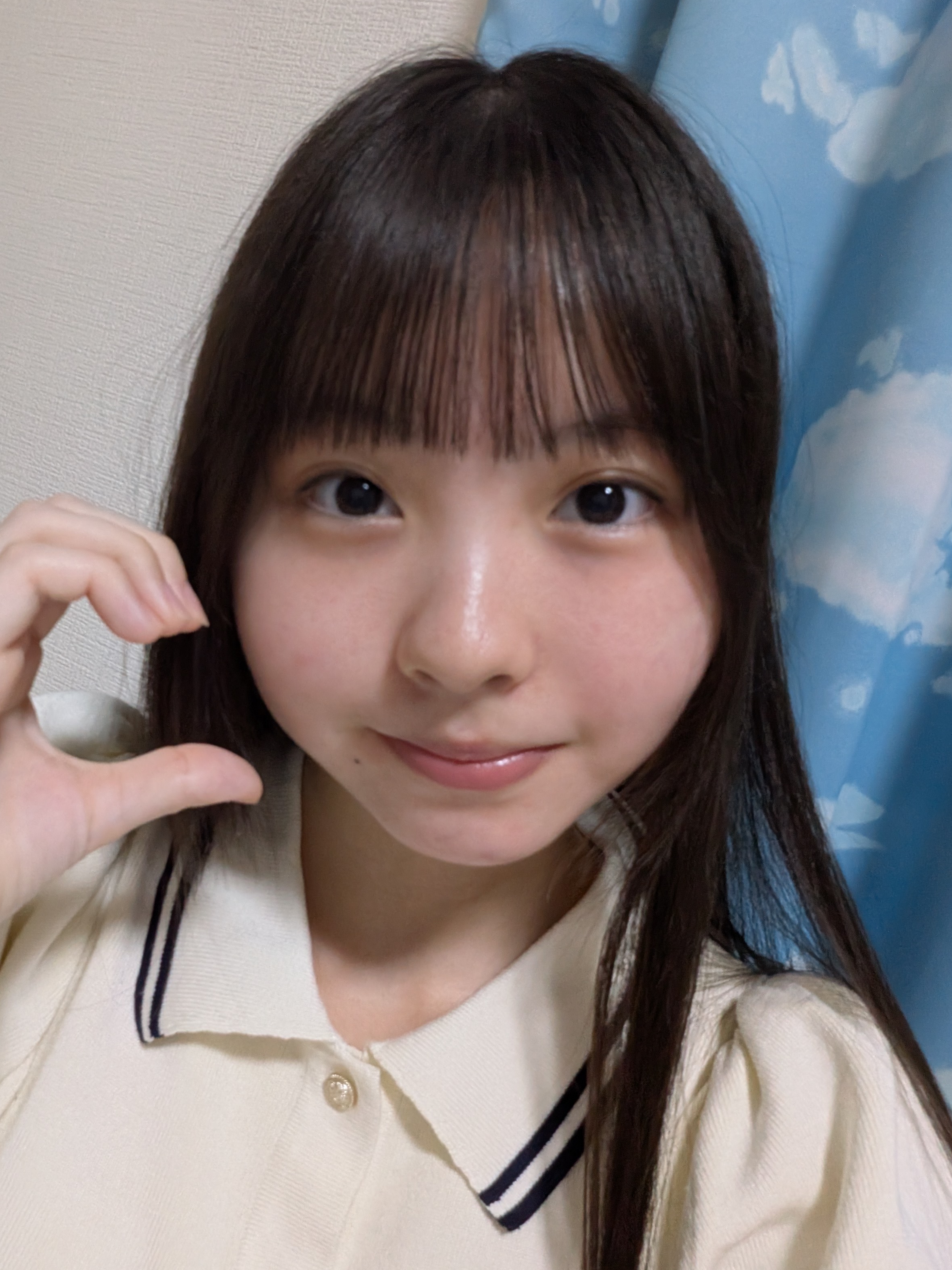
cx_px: 391
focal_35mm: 27
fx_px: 990
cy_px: 631
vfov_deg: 65.3
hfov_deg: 51.1
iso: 494
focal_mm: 2.74
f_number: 2.2
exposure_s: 1/60
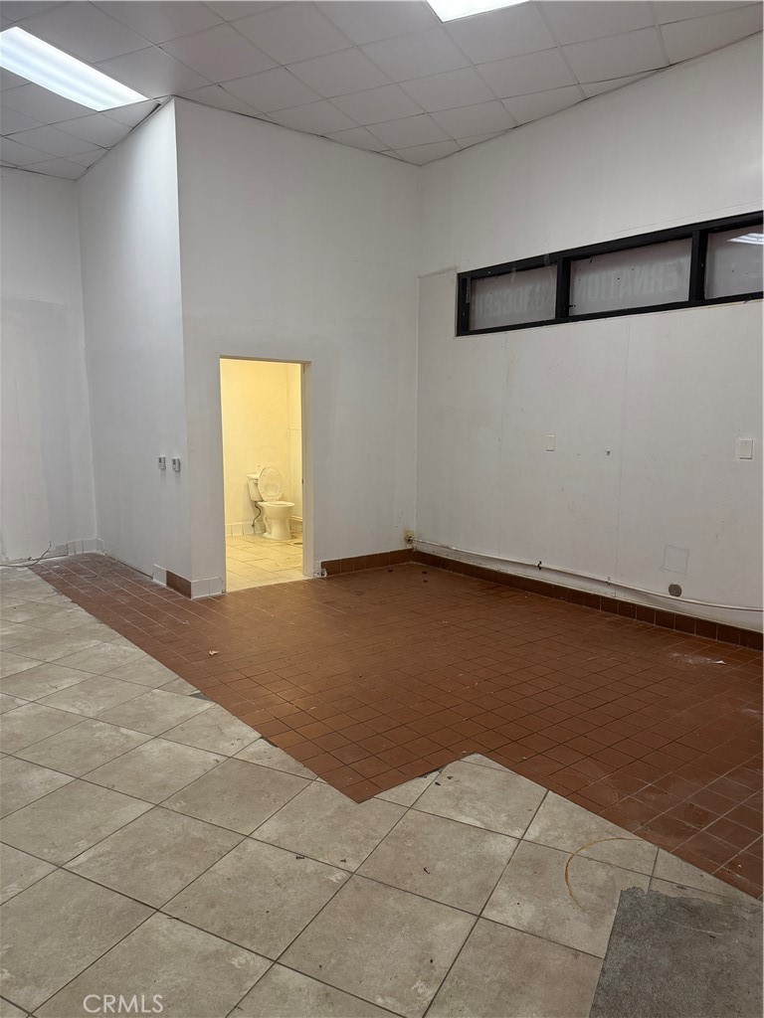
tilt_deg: -7.1
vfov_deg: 71.6
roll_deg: -0.6
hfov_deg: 56.8
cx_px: 382
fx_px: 706
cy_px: 509
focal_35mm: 24
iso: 250
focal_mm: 6.76
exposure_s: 1/120
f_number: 1.78
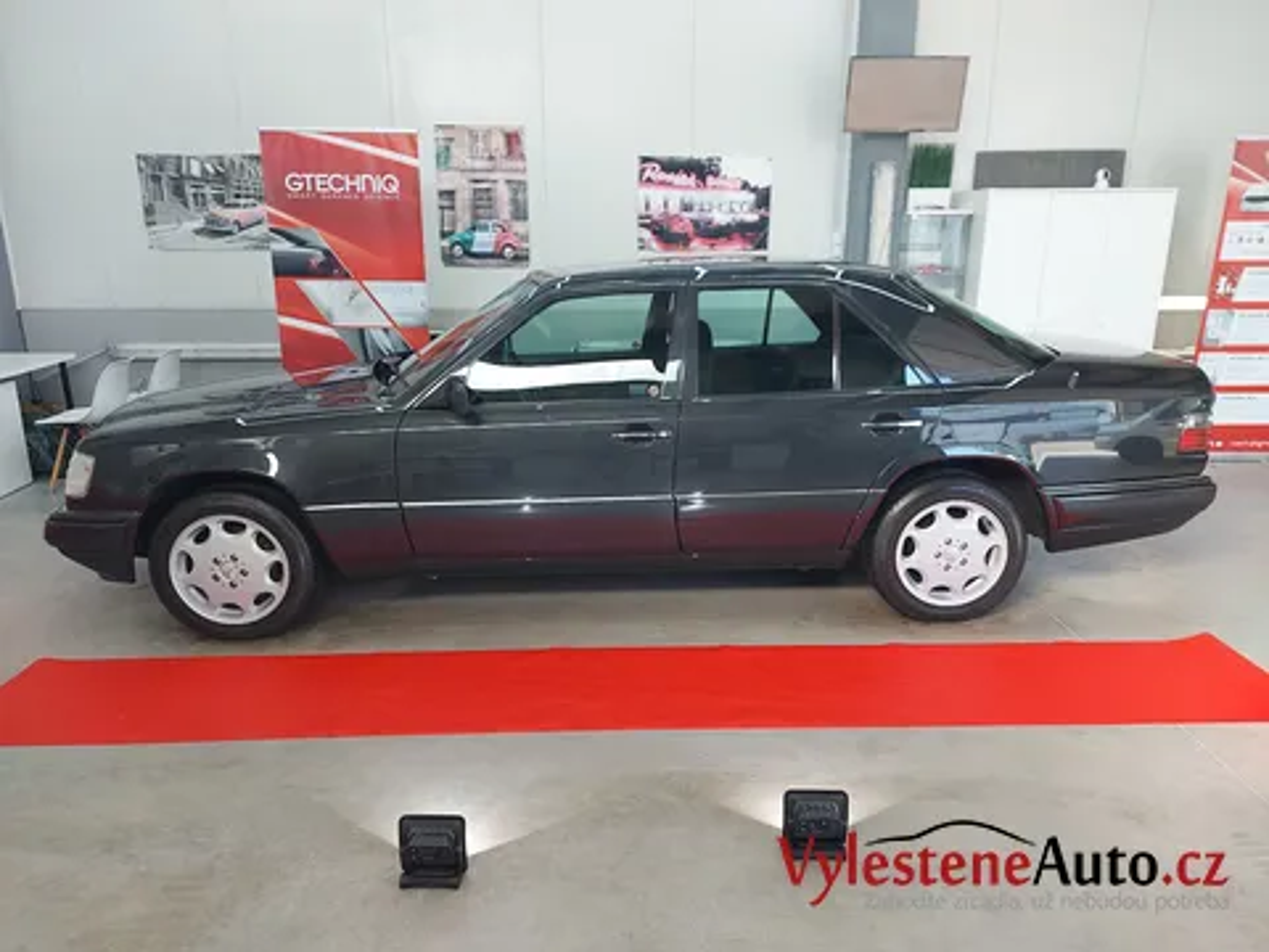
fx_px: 880
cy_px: 476
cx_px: 634
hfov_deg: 71.6
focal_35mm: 24
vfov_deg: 56.8
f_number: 1.8
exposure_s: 1/50
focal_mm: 5.23
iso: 50
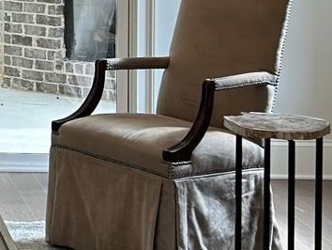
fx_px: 1420
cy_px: -122
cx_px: -247
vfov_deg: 9.7
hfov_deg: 12.3
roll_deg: +0.0
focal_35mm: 148
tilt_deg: -1.1
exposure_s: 1/150
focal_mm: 5.7
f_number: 1.5
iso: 32
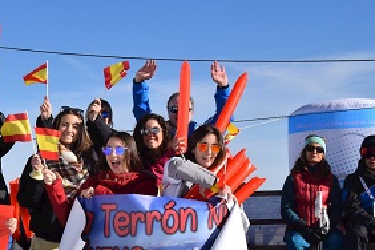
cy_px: 237
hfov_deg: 20.1
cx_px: 28
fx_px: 1032
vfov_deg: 13.7
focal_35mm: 99
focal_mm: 31
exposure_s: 1/500
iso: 200
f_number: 11
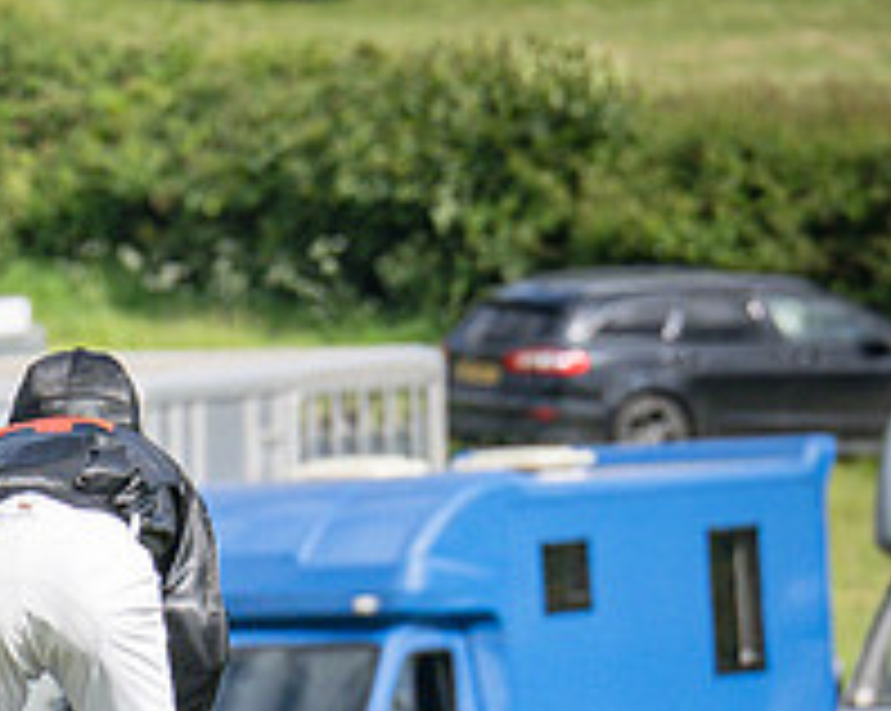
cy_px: 928
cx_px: -717
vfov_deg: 1.2
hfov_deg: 1.5
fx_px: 33273
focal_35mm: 1263
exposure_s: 1/2000
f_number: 5
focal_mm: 200
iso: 400
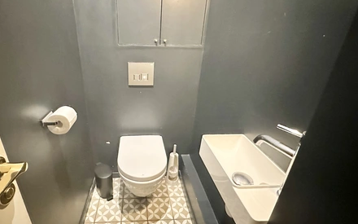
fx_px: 176
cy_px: 108
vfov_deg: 65.0
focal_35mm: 18
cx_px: 145
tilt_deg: -21.3
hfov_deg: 90.1
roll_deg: -0.3
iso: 1000
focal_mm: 2.22
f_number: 2.2
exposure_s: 1/34
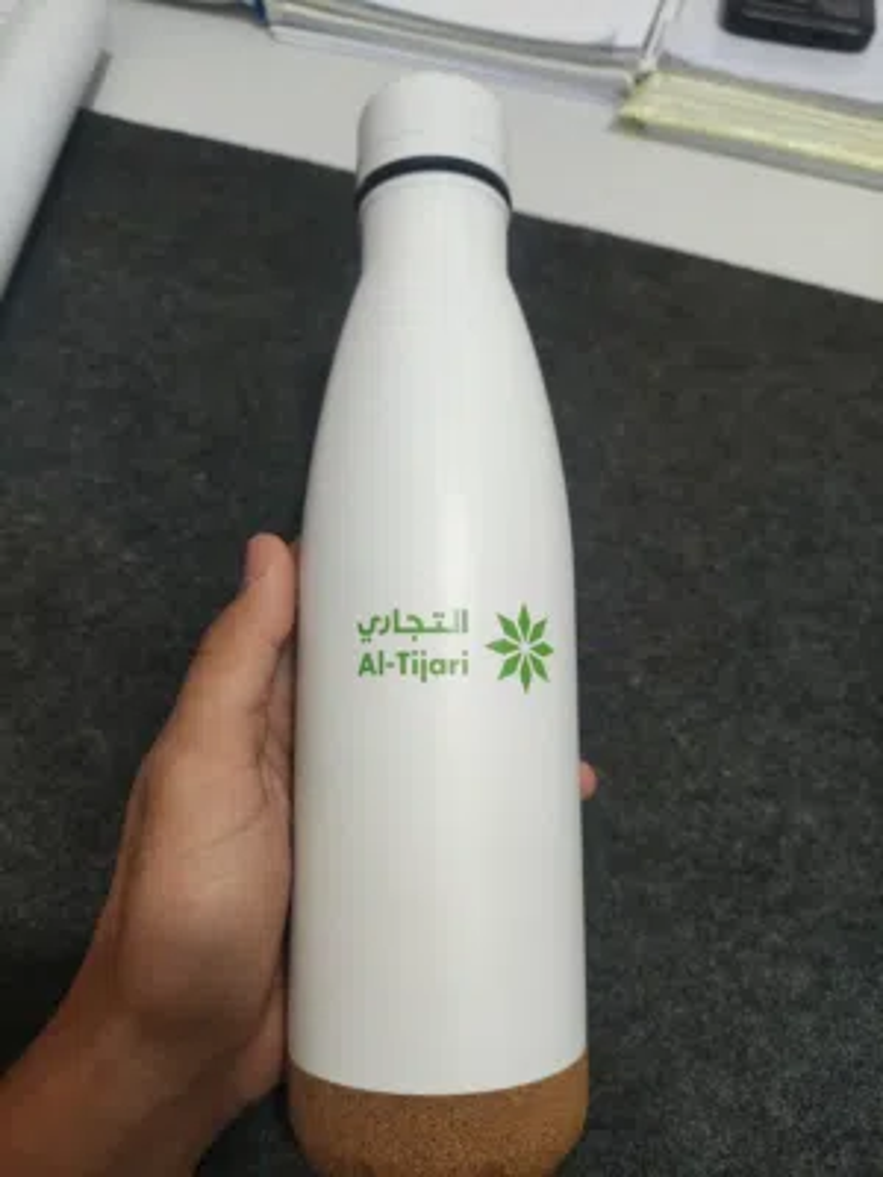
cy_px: 588
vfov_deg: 69.4
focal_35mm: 25
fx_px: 850
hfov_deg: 54.9
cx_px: 442
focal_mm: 4.71
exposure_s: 1/60
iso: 336
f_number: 1.79
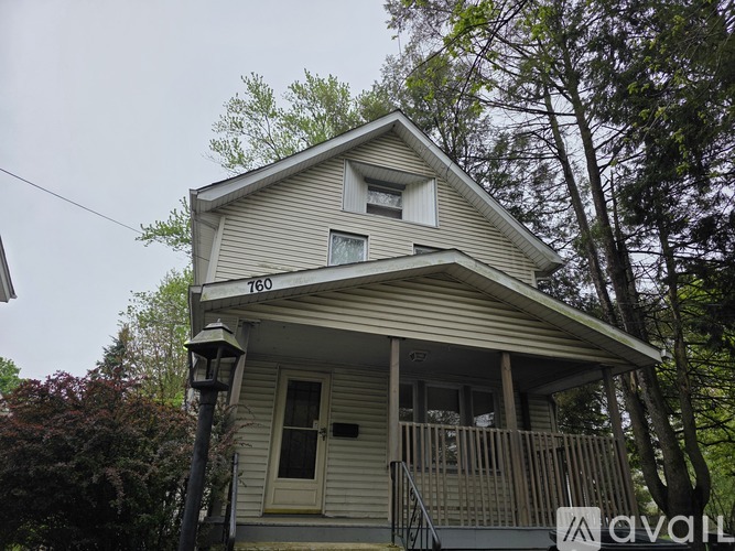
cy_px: 276
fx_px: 488
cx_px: 368
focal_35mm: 23
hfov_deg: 73.9
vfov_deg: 58.9
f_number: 1.7
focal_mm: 6.3
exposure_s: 1/359
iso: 40
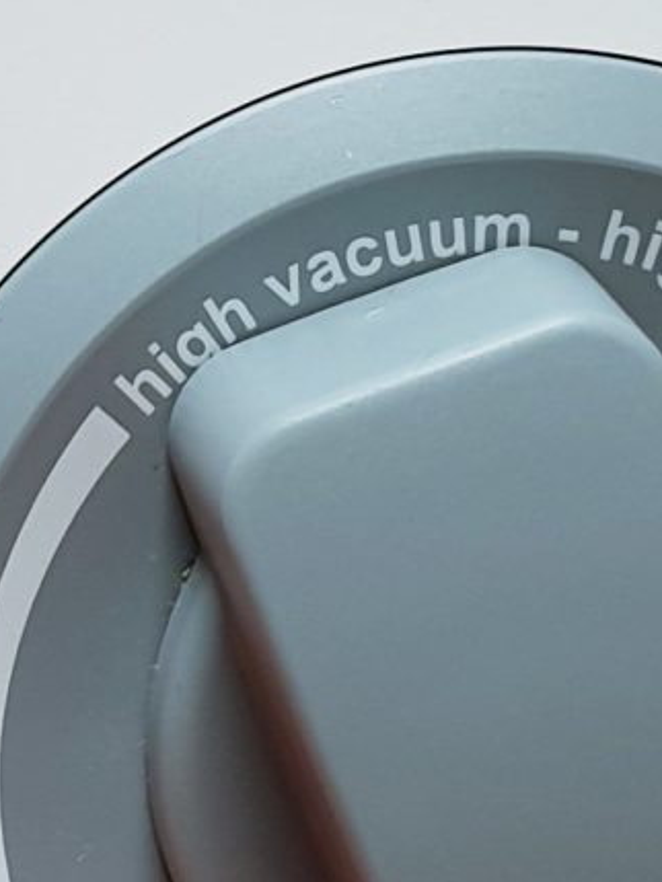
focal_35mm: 155
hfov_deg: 9.6
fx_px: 3950
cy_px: -103
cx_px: 204
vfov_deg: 12.5
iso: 80
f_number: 2.4
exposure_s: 1/50
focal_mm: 4.3
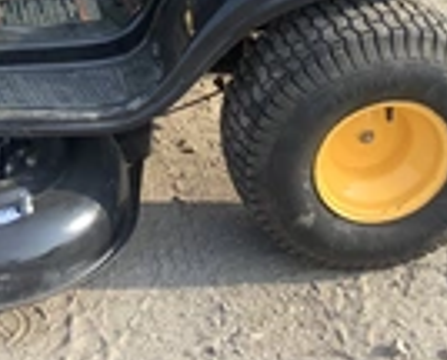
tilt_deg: -24.8
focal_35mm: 90
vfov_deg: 16.7
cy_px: -23
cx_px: 47
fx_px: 1194
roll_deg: +0.7
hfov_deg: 20.8
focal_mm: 3.3
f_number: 2.4
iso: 25
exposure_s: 1/270
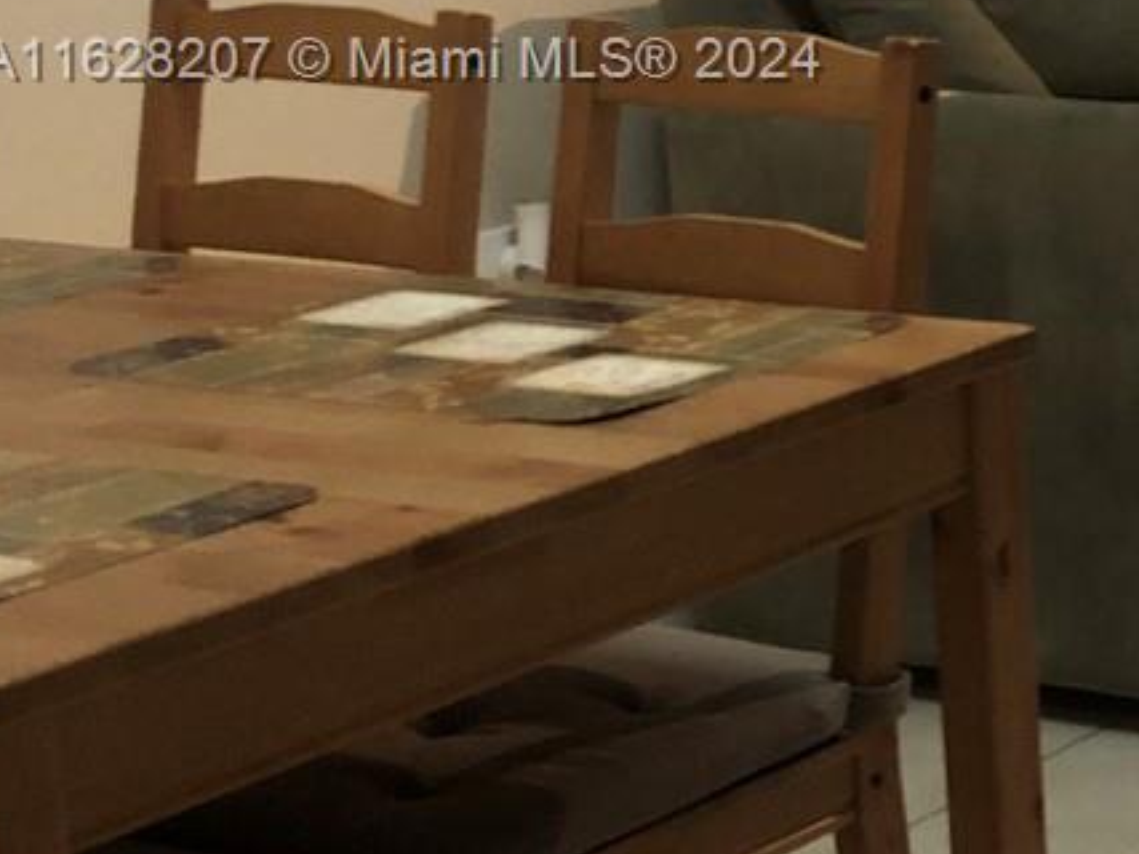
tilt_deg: -8.6
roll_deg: +2.3
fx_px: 3454
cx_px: 2102
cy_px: 64
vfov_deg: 13.9
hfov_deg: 15.7
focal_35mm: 105
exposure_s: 1/15
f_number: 1.8
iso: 64
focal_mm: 4
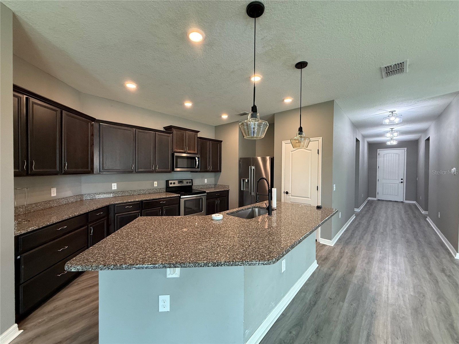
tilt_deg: +0.0
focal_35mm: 14
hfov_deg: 102.1
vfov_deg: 85.7
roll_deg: +0.3
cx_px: 230
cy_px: 172
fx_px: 186
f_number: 2.2
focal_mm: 2.22
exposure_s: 1/60
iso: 400
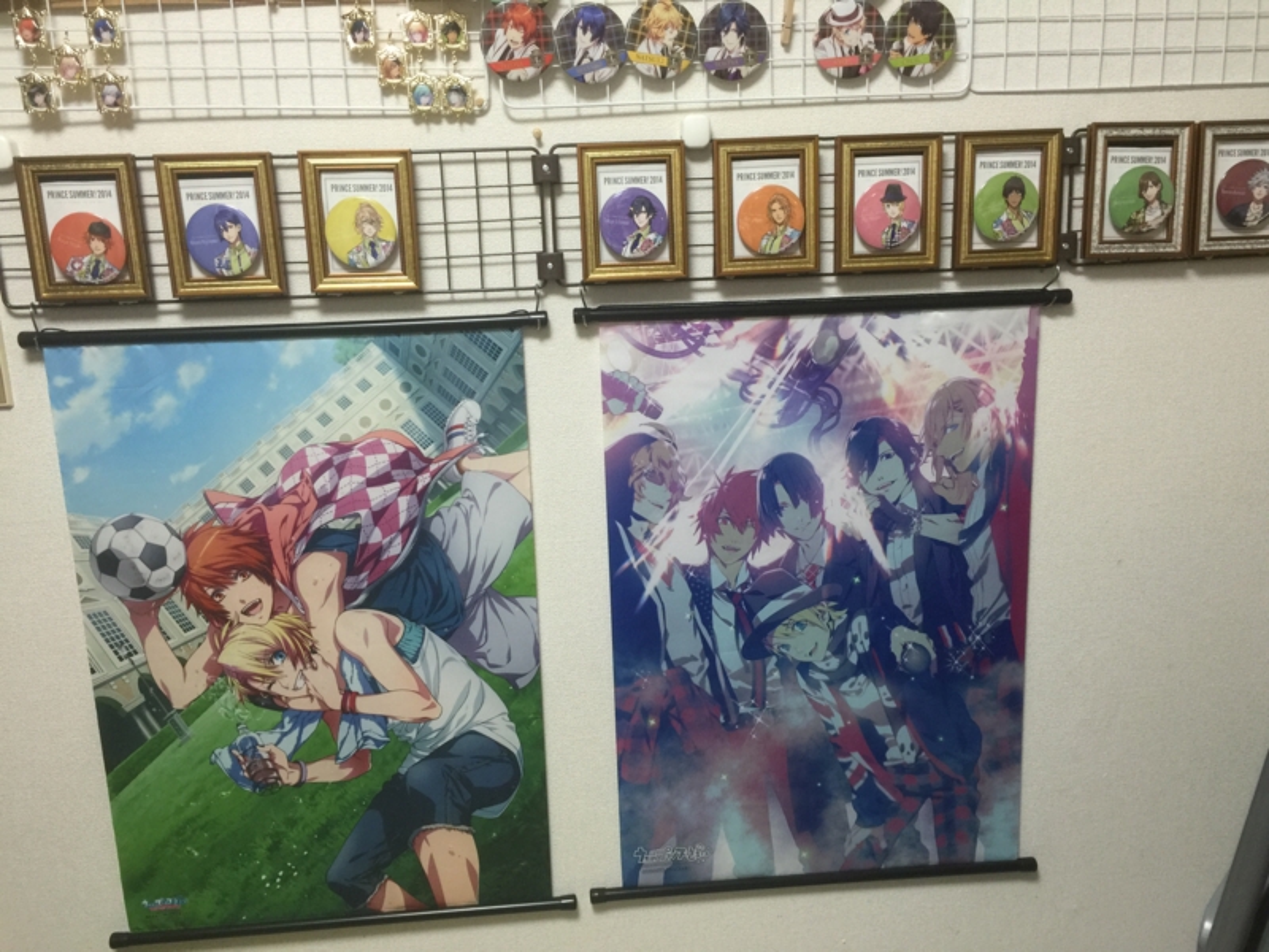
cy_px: 476
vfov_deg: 48.2
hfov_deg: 61.7
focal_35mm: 29
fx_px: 1063
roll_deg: +2.9
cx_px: 634
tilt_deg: -12.0
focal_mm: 4.15
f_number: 2.2
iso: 64
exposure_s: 1/17
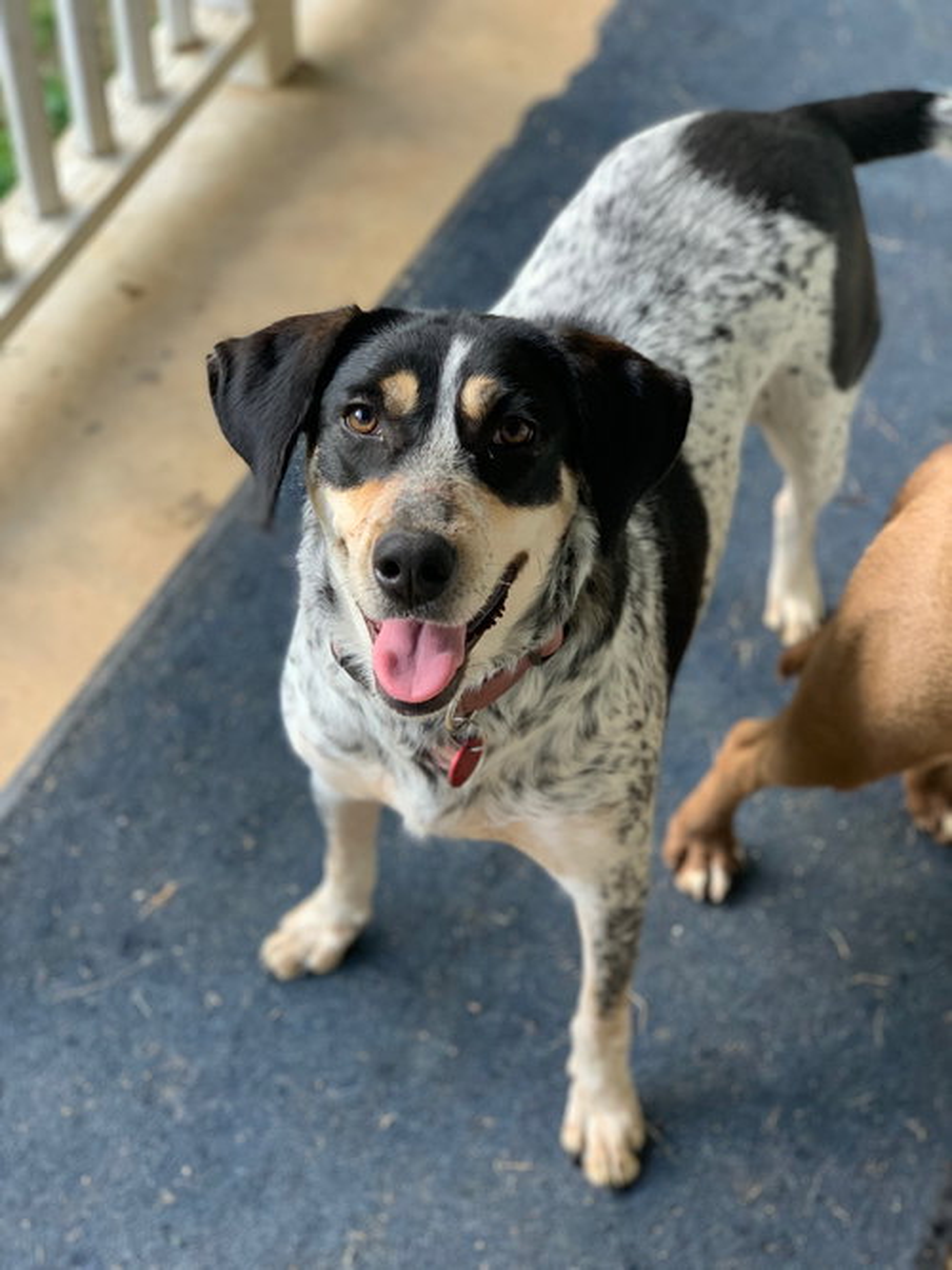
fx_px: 1907
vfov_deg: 36.8
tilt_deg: -47.6
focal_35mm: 52
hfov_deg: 28.0
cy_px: 635
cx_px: 476
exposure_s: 1/112
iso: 125
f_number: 2.4
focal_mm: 6
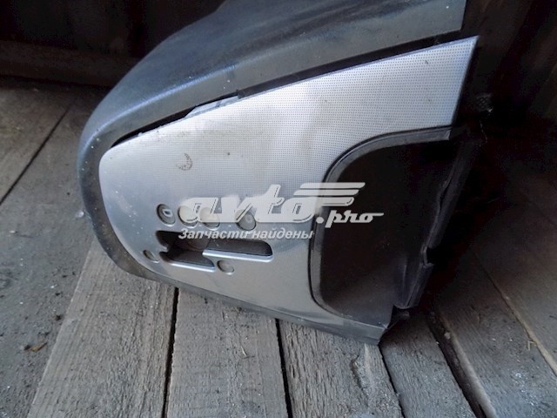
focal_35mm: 23
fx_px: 370
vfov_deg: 58.9
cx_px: 278
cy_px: 209
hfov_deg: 73.9
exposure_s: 1/125
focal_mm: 4
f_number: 3.1
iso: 400
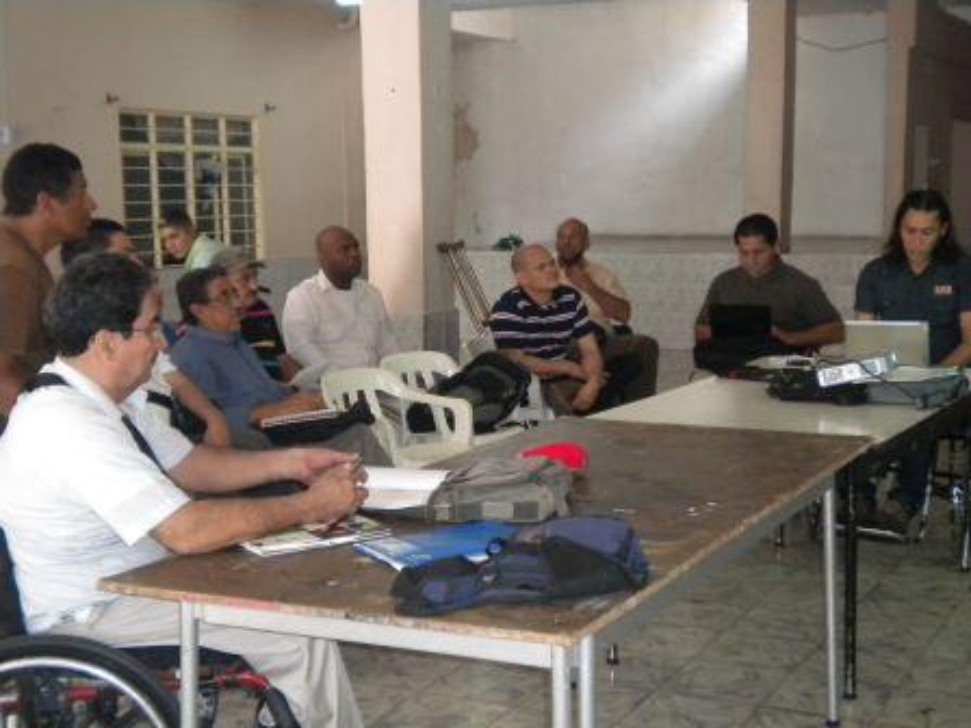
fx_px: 1459
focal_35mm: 52
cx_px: 486
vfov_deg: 28.0
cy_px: 364
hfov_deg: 36.8
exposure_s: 1/30
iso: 449
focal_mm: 9.3
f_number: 3.9
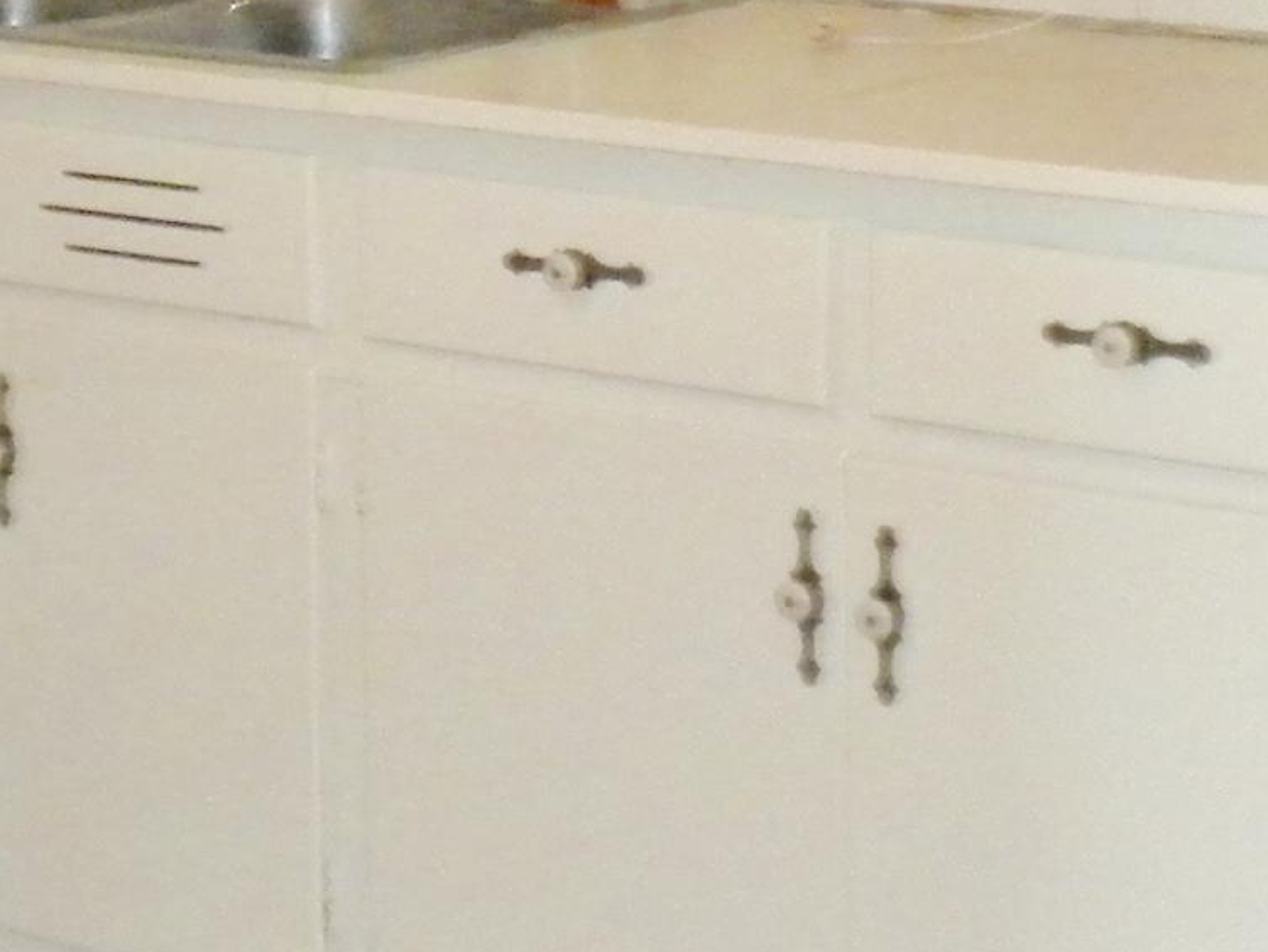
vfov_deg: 9.9
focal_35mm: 148
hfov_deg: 13.2
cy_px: -88
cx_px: 181
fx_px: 5423
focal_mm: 6.6
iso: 400
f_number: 3.5
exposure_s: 1/30
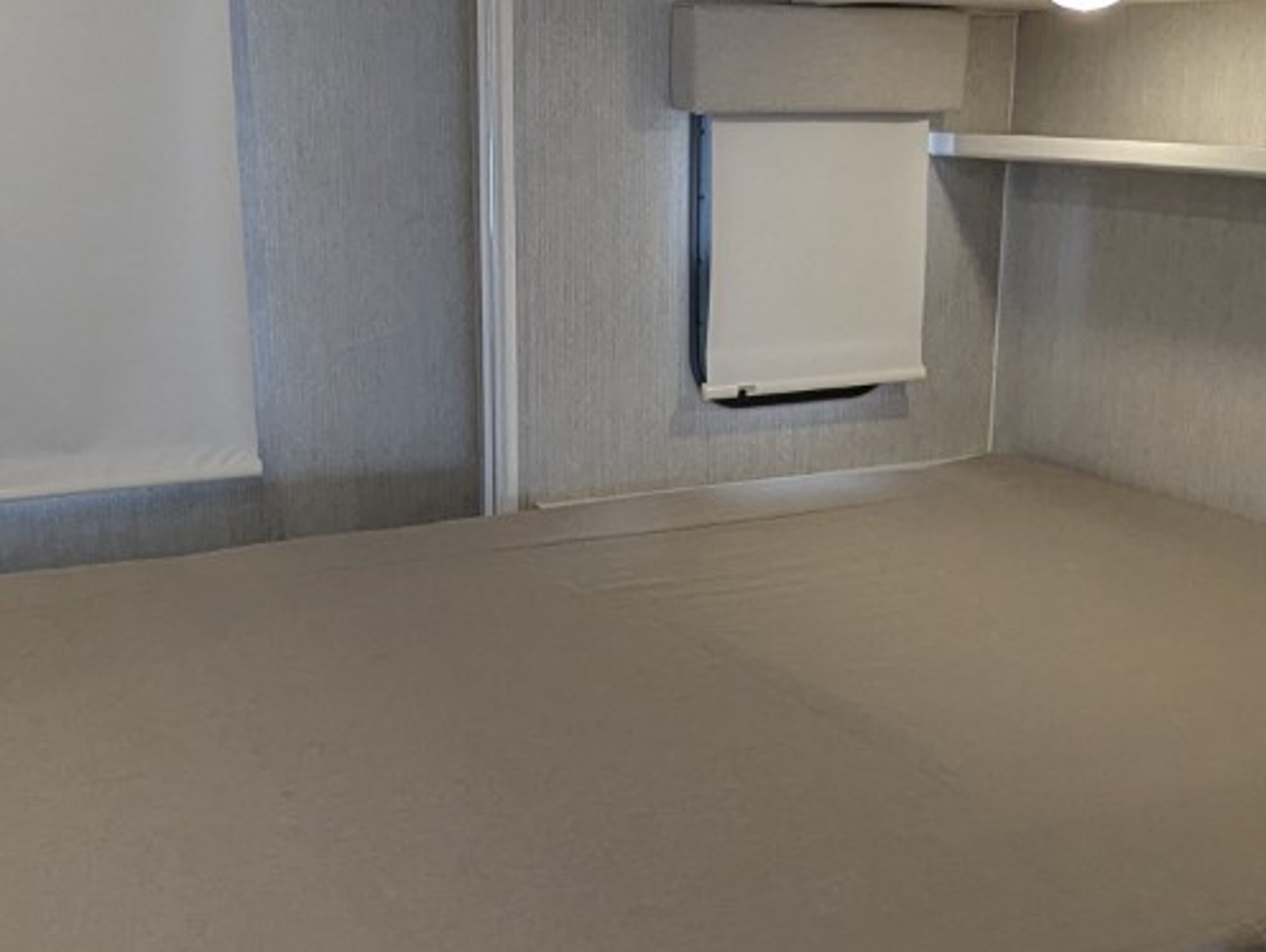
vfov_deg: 32.2
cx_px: 596
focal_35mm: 45
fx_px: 1647
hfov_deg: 42.0
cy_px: 518
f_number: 2.2
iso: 191
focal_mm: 2.35
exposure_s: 1/184
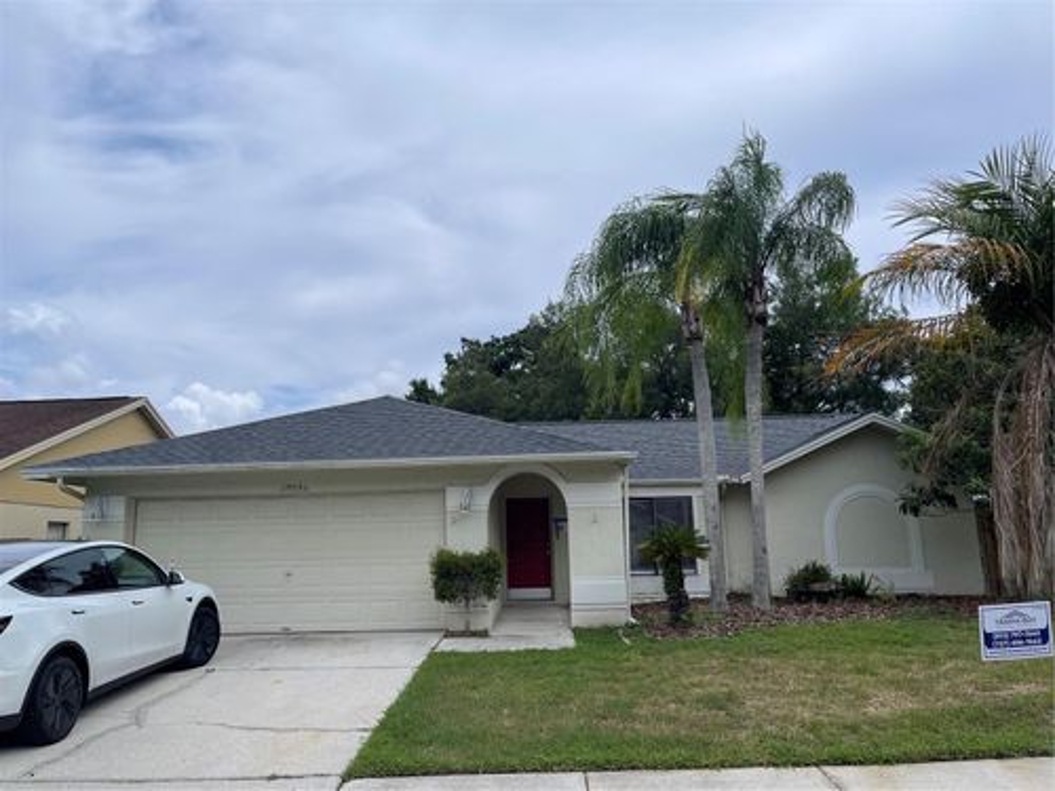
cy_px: 396
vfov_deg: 54.9
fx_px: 762
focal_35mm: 25
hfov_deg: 69.4
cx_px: 528
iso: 32
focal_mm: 5.1
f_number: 1.6
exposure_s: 1/6993
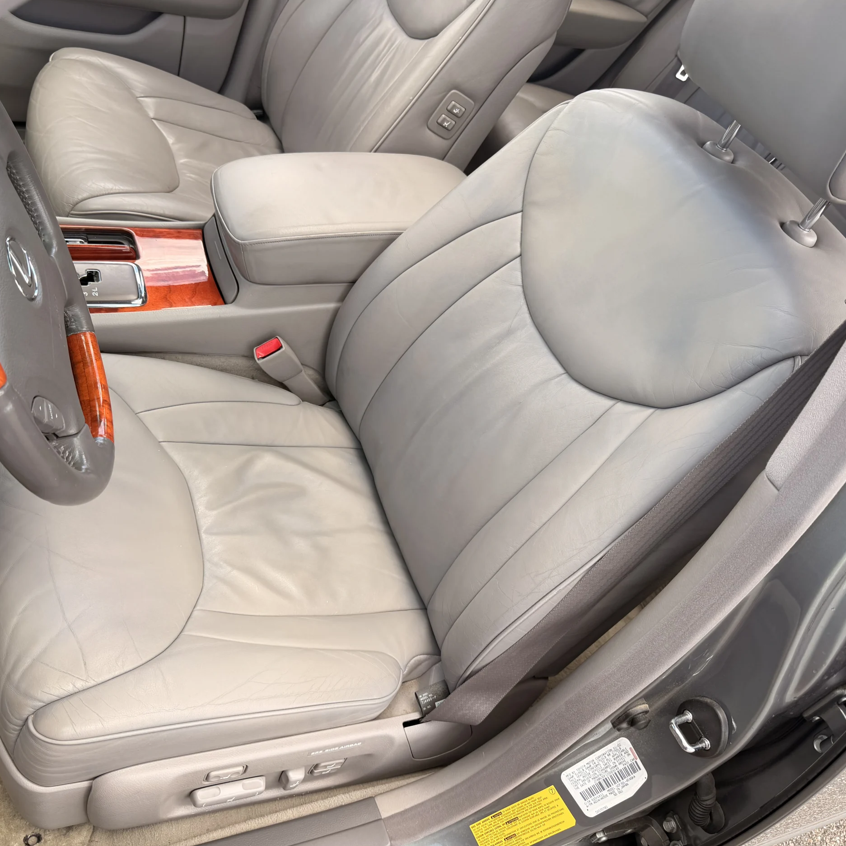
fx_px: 802
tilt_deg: -46.0
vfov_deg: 55.6
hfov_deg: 55.5
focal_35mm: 29
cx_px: 379
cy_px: 422
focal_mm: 6.76
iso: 80
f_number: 1.78
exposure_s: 1/547
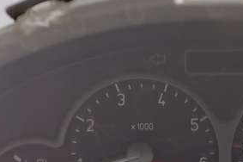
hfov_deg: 17.0
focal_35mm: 119
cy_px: 144
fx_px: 802
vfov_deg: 11.4
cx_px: 221
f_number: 2.8
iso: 125
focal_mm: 15.28
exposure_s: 1/50
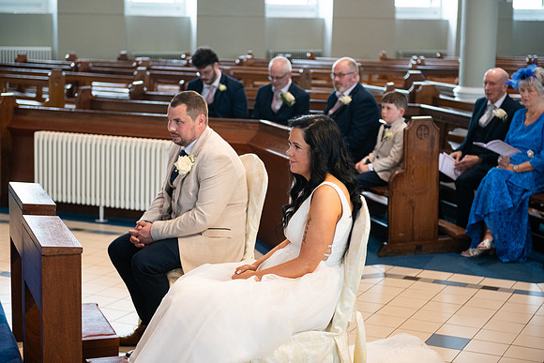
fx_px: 1058
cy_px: 182
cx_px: 272
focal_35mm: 70
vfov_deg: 19.5
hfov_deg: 28.8
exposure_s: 1/160
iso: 800
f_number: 3.5
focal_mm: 70
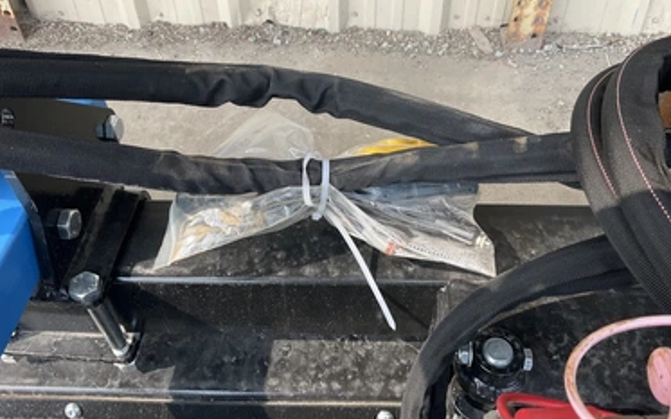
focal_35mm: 33
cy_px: 183
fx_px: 603
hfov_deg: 58.1
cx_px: 344
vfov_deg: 38.2
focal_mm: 3
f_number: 1.8
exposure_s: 1/383
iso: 25
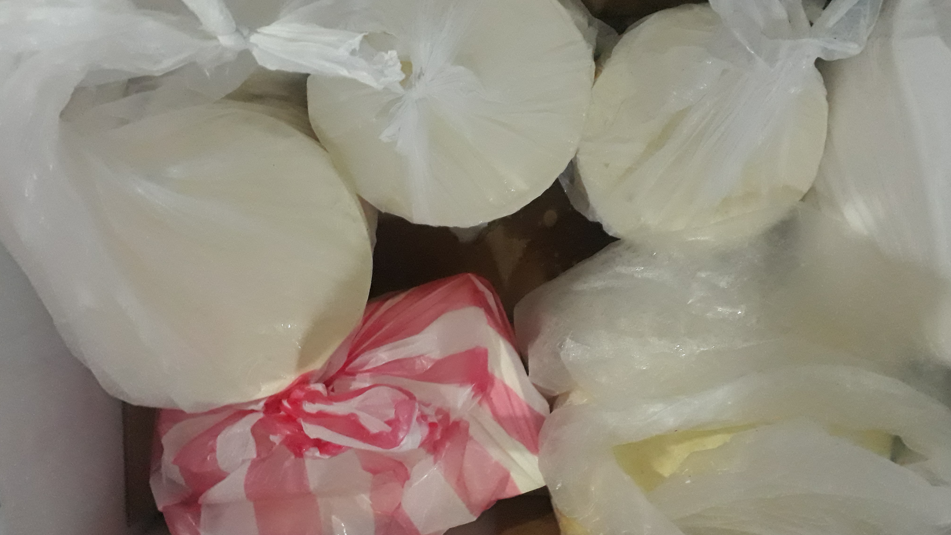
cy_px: 260
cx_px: 471
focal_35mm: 30
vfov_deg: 38.9
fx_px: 757
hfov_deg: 64.3
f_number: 1.9
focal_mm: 3.6
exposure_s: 1/15
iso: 800
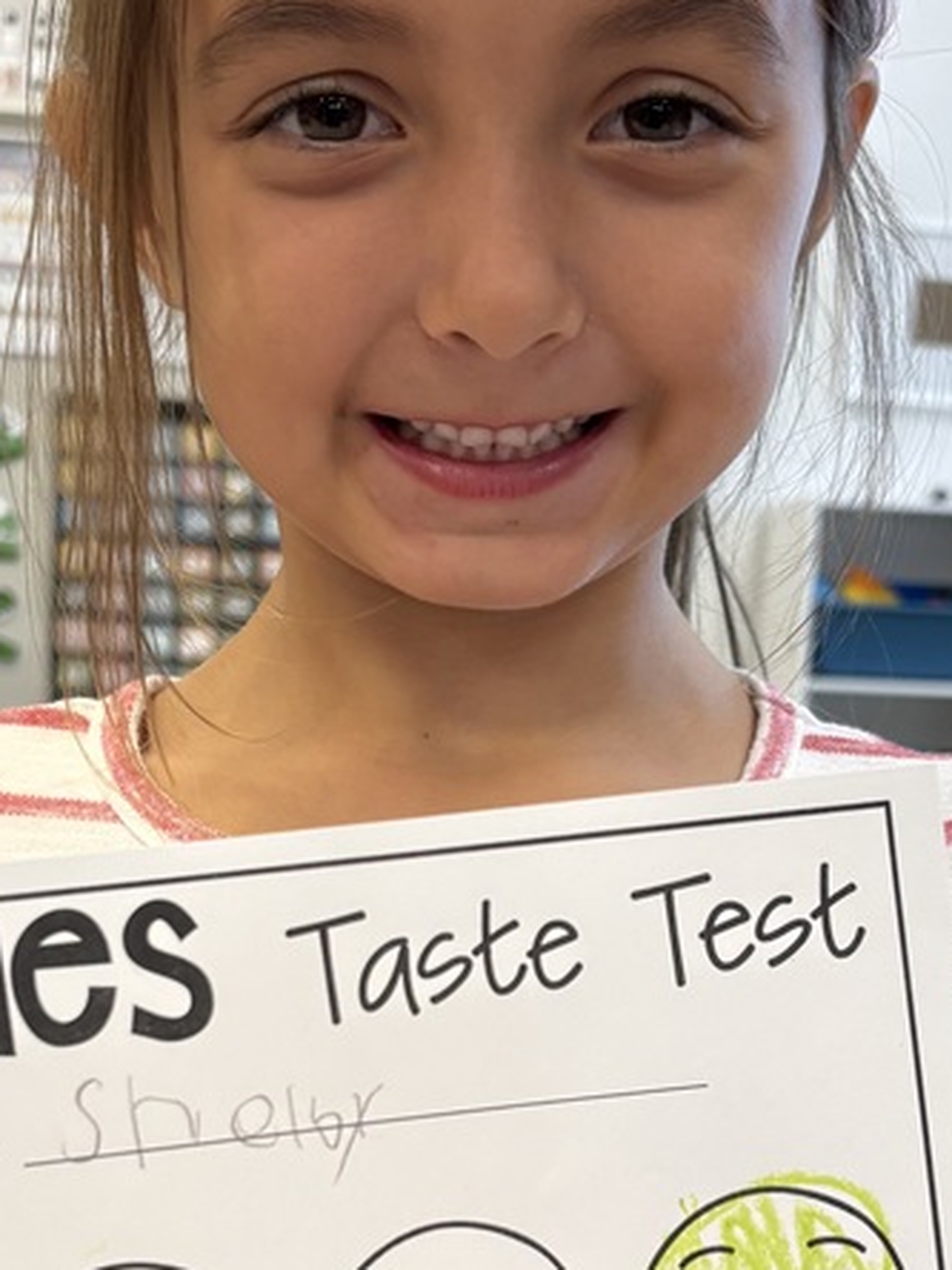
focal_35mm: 60
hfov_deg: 24.4
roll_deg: -3.3
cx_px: 423
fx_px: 2200
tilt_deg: -7.2
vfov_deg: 31.7
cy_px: 910
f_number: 1.6
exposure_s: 1/60
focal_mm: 5.96
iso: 125
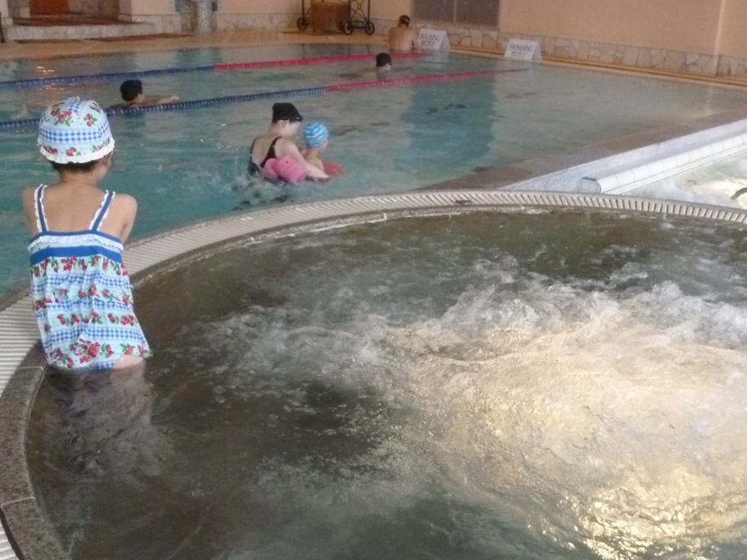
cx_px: 502
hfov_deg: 44.1
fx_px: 906
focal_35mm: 42
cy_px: 367
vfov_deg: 34.1
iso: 800
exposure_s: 1/60
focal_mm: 5.2
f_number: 3
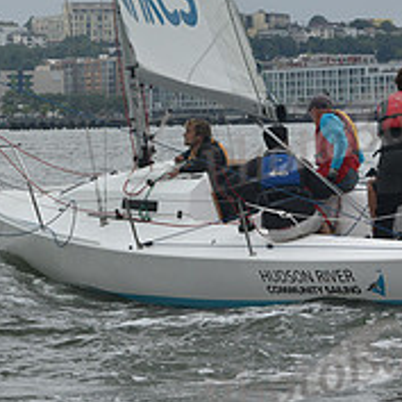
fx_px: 2562
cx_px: 86
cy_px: 49
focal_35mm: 195
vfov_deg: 8.9
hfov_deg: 9.0
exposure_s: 1/800
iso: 400
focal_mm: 70
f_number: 10
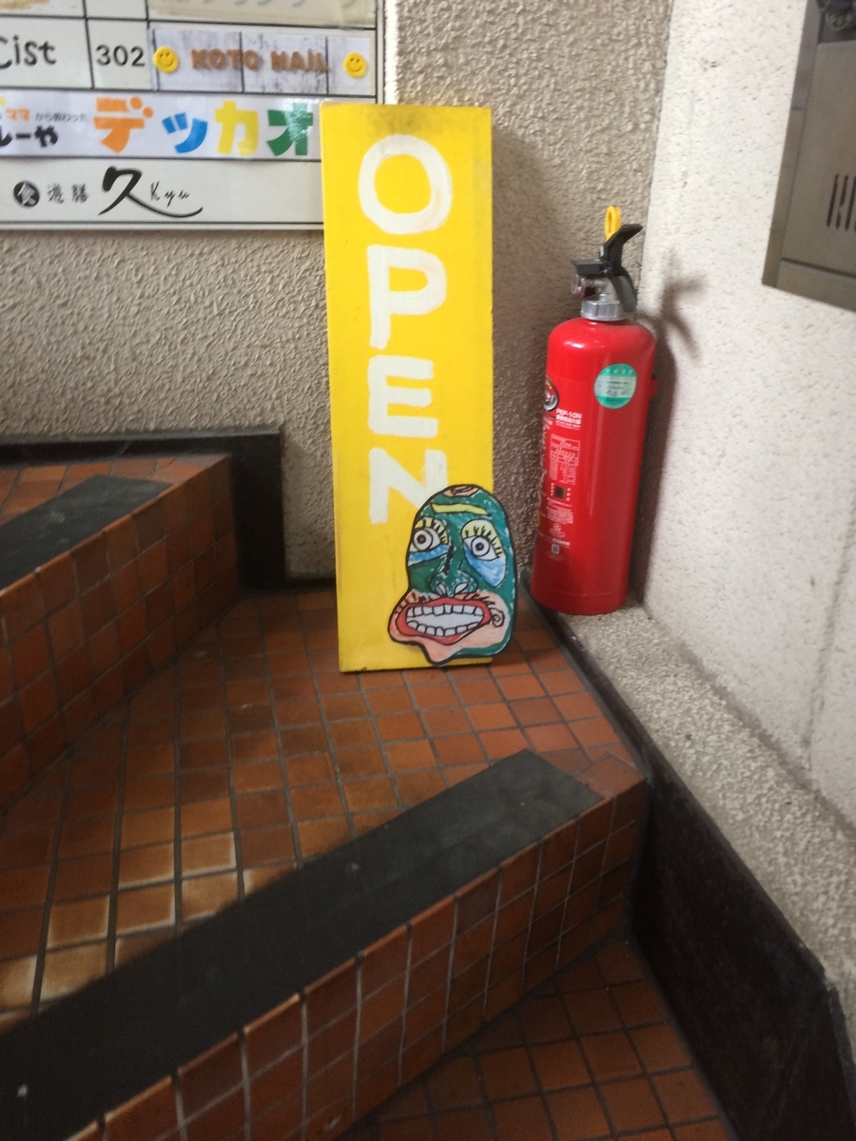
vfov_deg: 61.7
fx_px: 956
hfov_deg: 48.2
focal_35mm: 29
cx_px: 428
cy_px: 570
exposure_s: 1/30
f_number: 2.2
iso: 80
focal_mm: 4.15
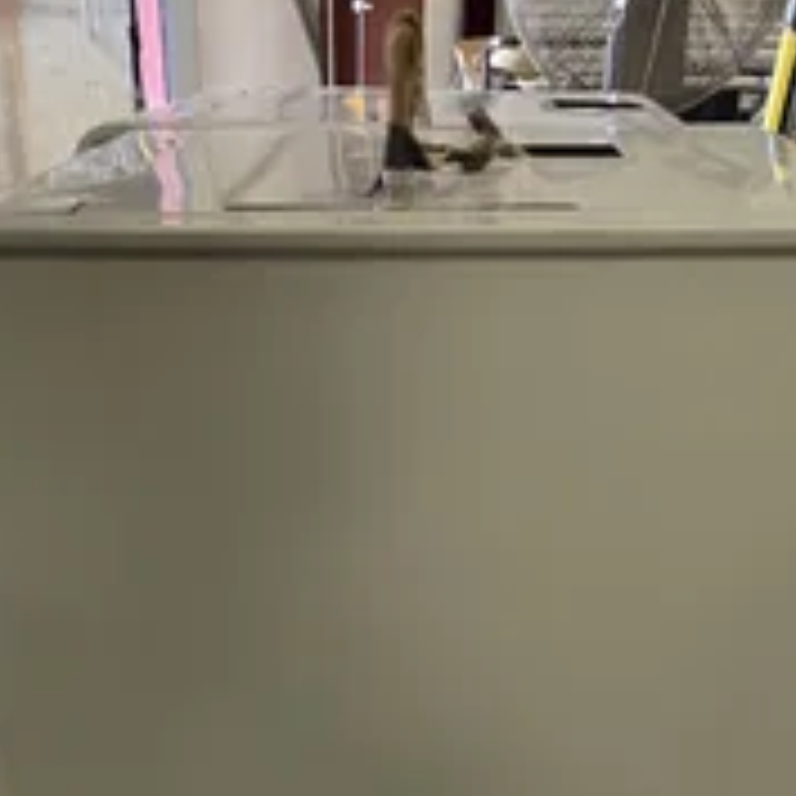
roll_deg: -0.7
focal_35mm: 52
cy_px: 836
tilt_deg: -30.5
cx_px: 400
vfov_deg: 30.0
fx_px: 1353
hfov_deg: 32.8
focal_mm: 4.2
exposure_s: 1/60
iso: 320
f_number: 1.6
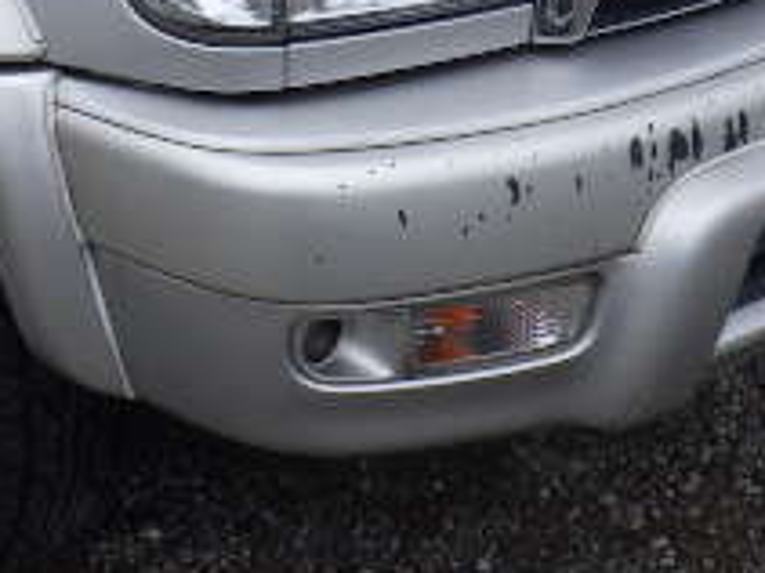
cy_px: -109
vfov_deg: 16.6
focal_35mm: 85
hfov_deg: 22.6
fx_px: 1877
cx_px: 105
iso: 125
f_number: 4.2
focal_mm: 5
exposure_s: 1/500
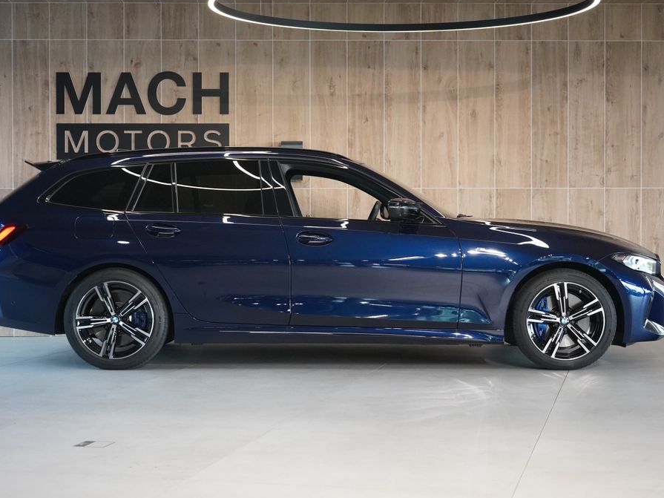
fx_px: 1266
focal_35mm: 66
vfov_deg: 22.2
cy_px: 245
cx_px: 320
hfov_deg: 29.4
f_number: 5
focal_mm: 60
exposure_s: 1/160
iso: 6400
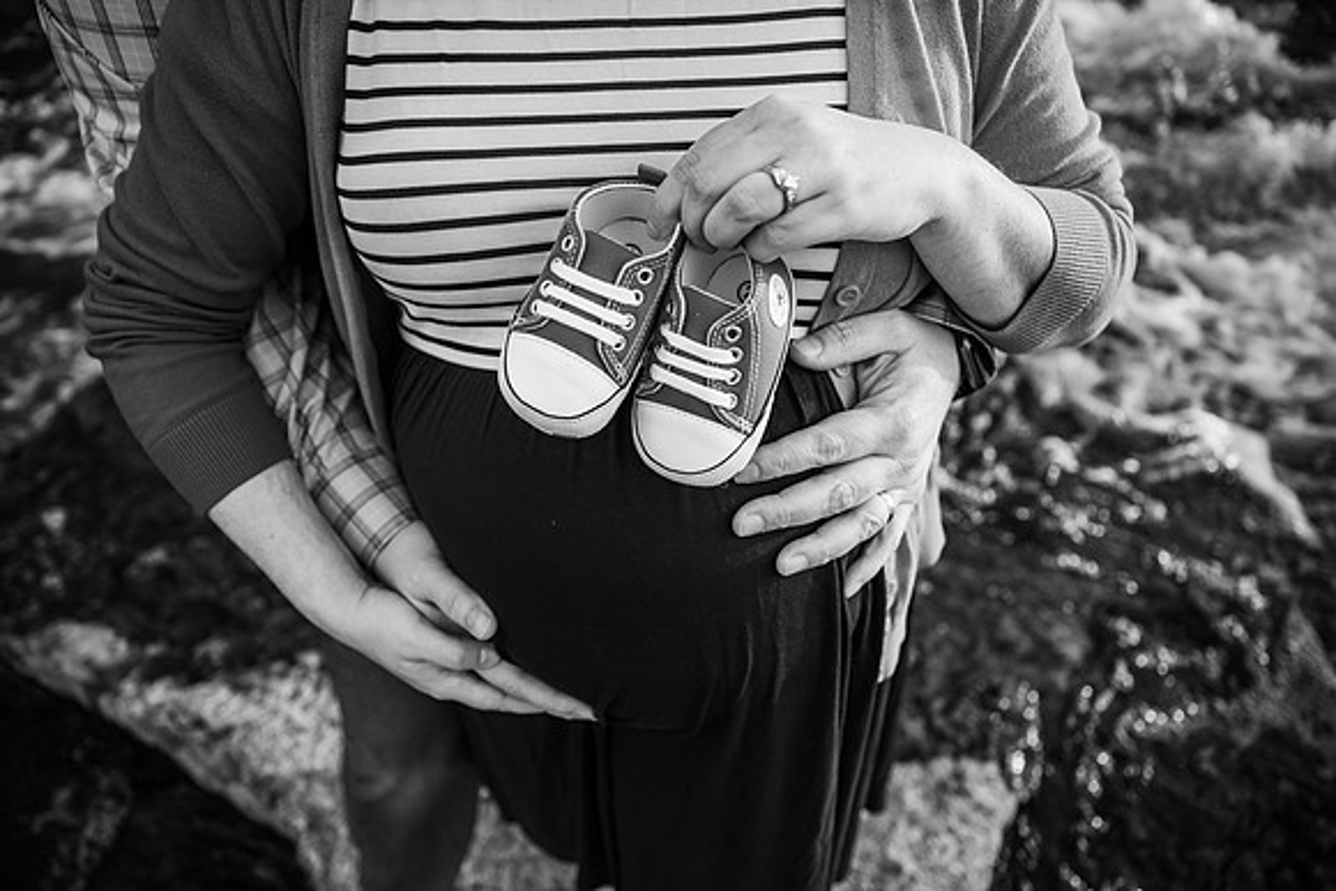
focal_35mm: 24
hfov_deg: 73.7
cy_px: 446
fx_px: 891
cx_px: 668
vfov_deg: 53.2
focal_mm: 24
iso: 125
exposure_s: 1/200
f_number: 3.2
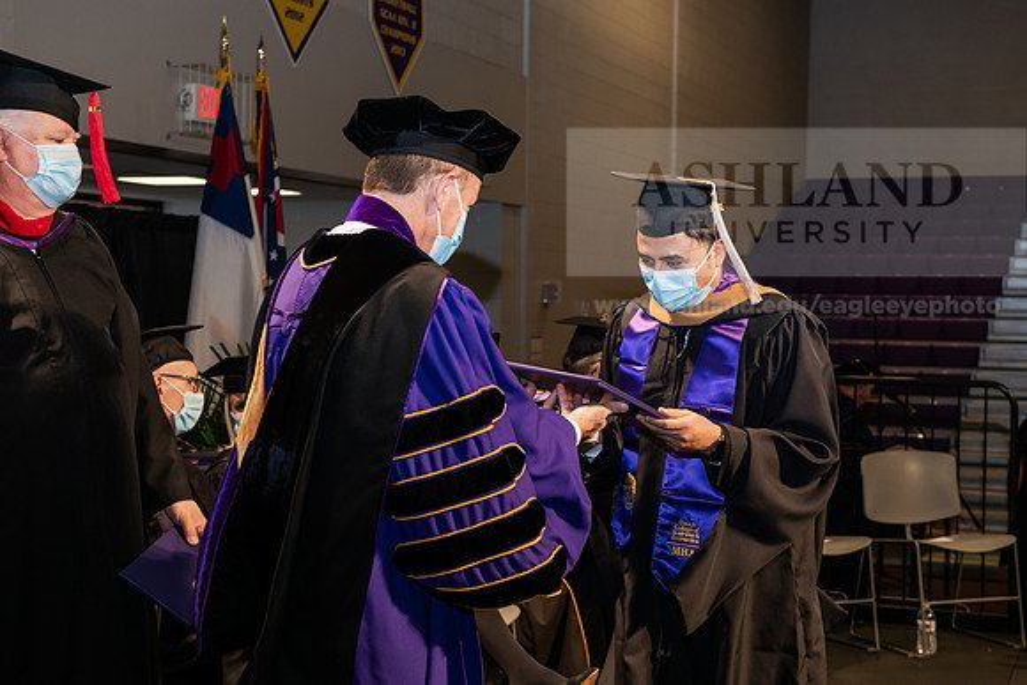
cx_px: 514
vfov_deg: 21.9
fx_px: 1769
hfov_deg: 32.4
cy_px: 342
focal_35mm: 62
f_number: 6.3
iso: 1600
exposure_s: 1/200
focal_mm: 62
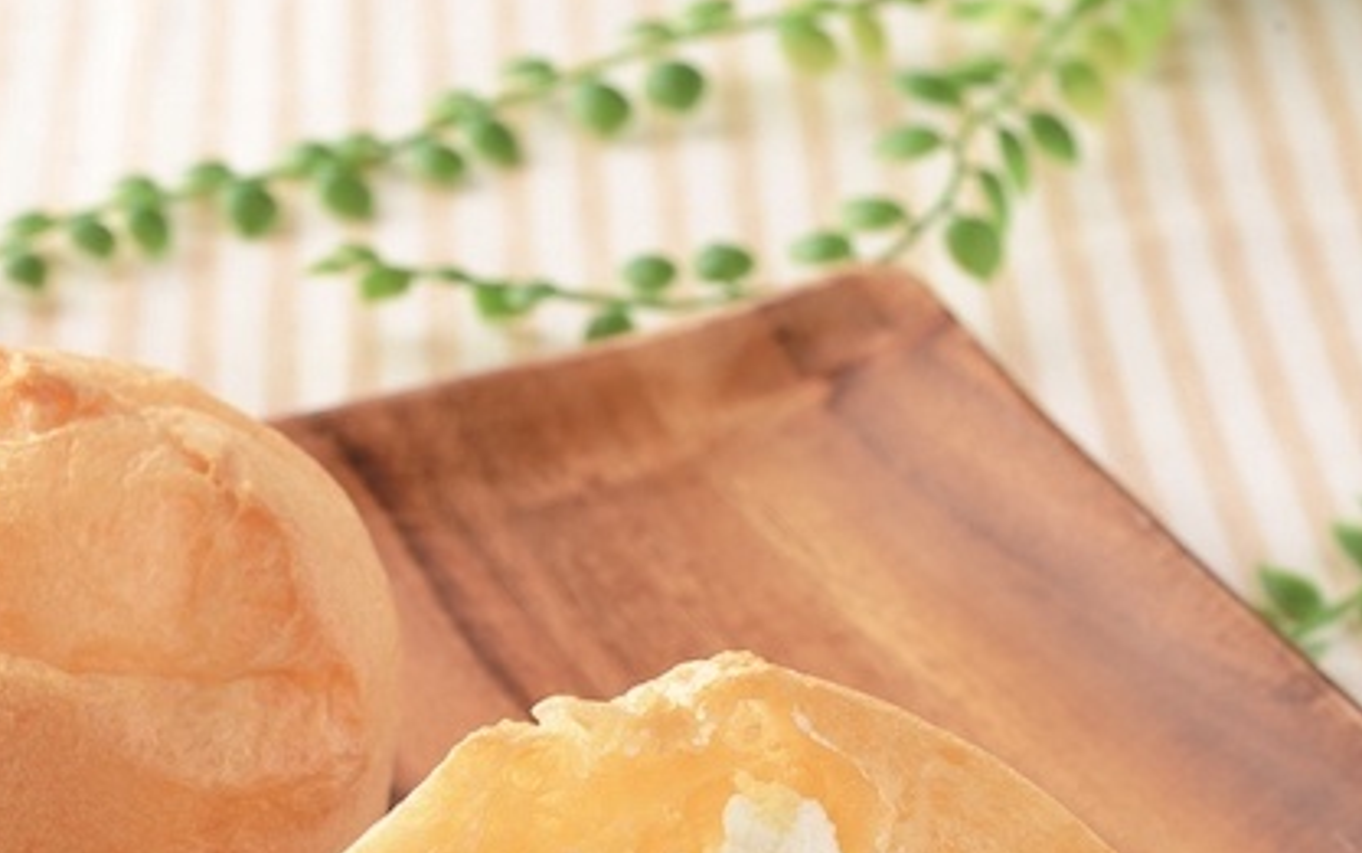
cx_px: 379
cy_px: 912
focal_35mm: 132
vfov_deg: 9.8
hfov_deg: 15.8
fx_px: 4902
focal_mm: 60
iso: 100
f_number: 16
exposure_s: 1/125
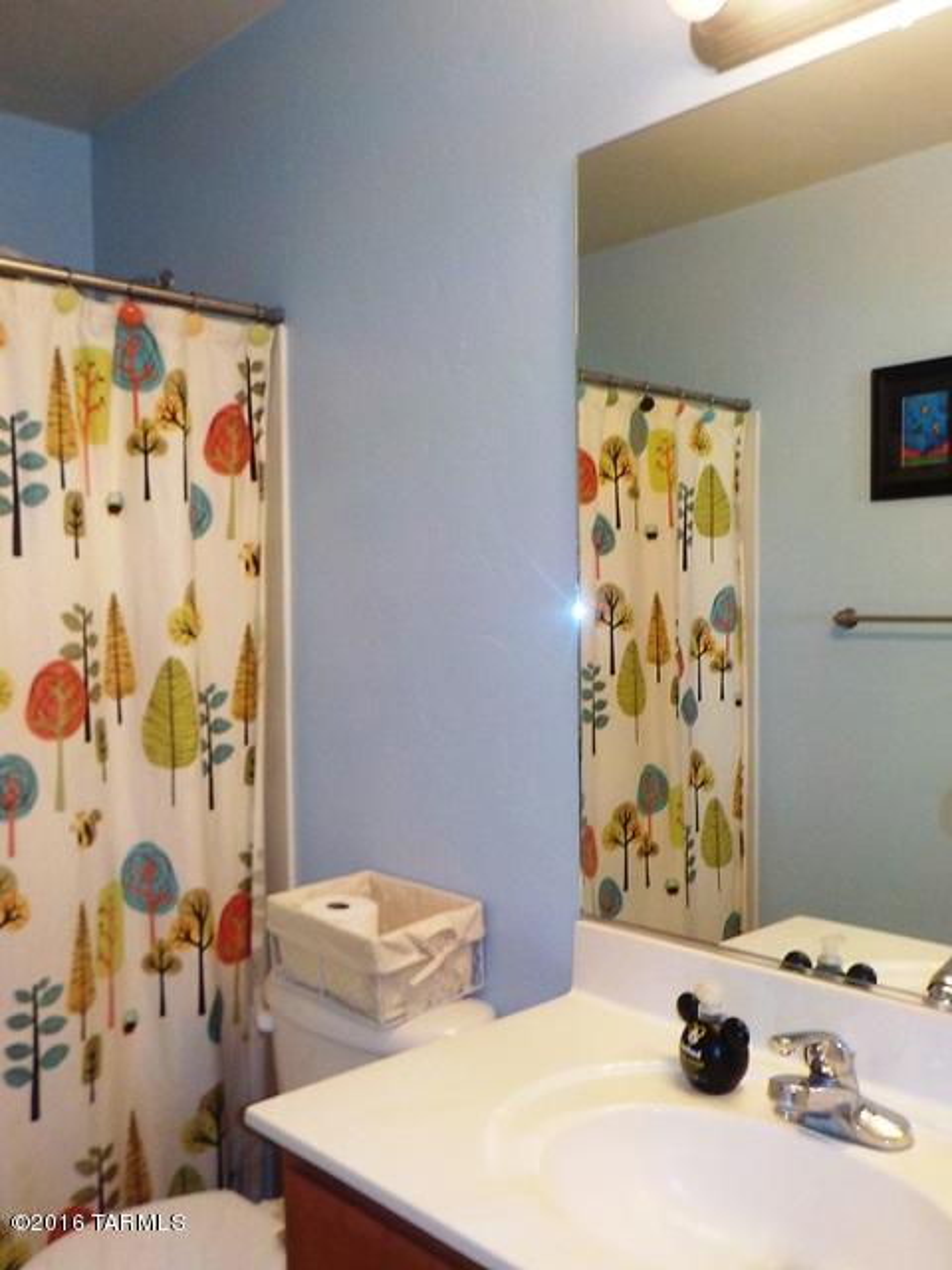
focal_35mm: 30
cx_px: 476
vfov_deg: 60.0
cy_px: 635
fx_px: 1100
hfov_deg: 46.8
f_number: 3.3
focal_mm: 4.1
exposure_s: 1/30
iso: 250
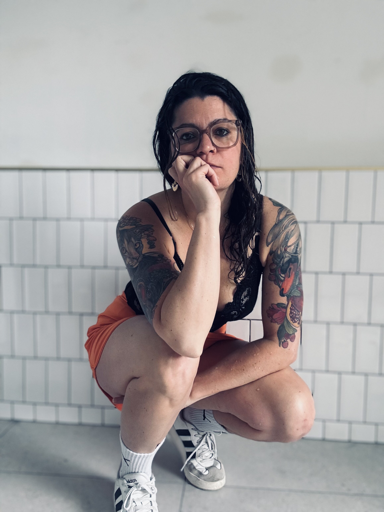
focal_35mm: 30
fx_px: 444
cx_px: 192
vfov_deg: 60.0
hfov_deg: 46.8
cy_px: 256
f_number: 1.9
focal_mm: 2.69
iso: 160
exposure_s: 1/60
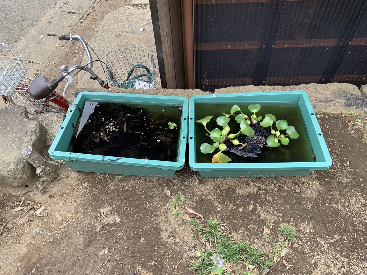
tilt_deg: -52.3
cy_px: 138
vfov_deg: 53.1
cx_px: 184
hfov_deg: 67.3
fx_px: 276
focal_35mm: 26
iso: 25
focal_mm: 4.25
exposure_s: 1/331
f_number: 1.8
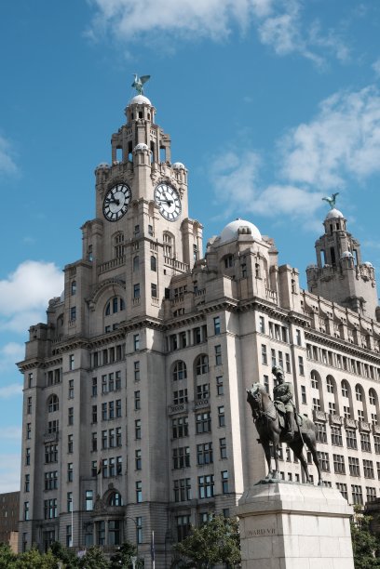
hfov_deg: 27.5
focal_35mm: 49
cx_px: 190
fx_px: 776
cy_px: 284
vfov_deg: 40.3
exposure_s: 1/125
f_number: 13
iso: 160
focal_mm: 32.9
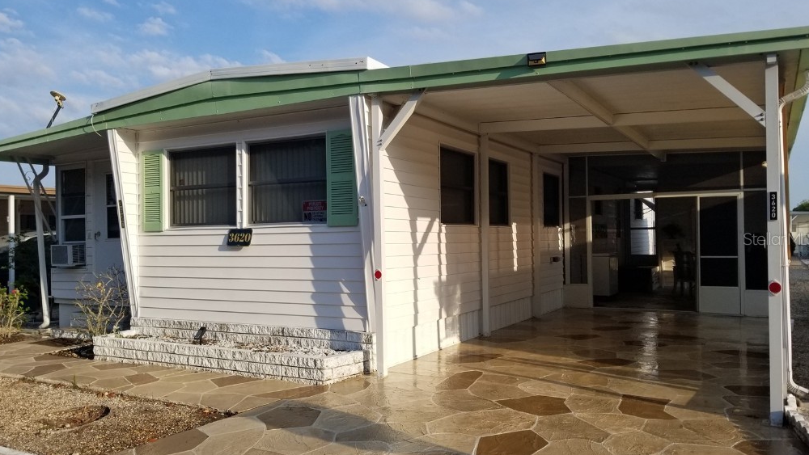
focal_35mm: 29
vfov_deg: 40.2
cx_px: 405
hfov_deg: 66.1
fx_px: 622
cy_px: 238
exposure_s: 1/2320
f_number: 1.7
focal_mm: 4.3
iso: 50
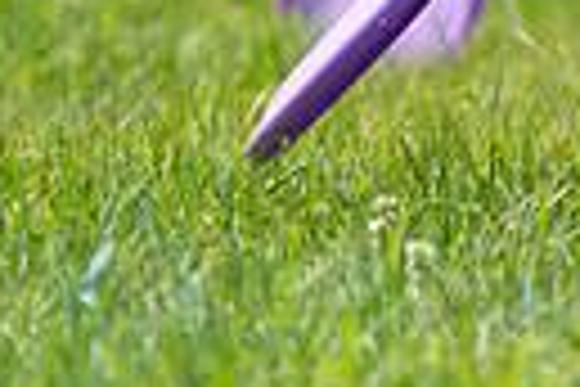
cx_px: 1034
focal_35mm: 1823
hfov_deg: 1.1
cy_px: -196
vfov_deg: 0.8
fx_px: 29368
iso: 1000
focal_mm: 404
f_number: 6.3
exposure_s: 1/4000
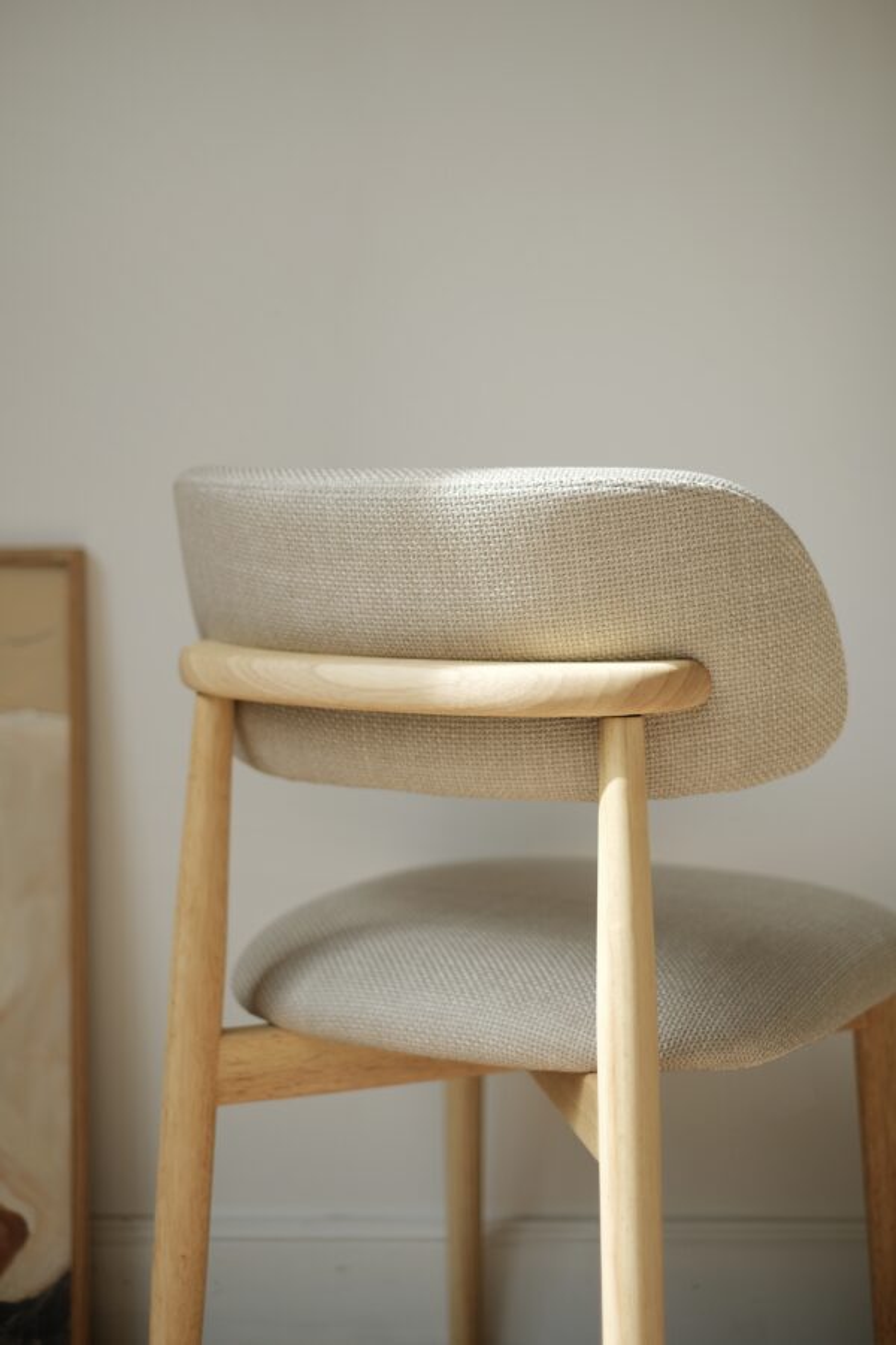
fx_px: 1979
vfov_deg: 37.5
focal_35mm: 53
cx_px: 448
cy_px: 672
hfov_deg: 25.5
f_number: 2.8
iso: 125
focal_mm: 35
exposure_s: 1/210
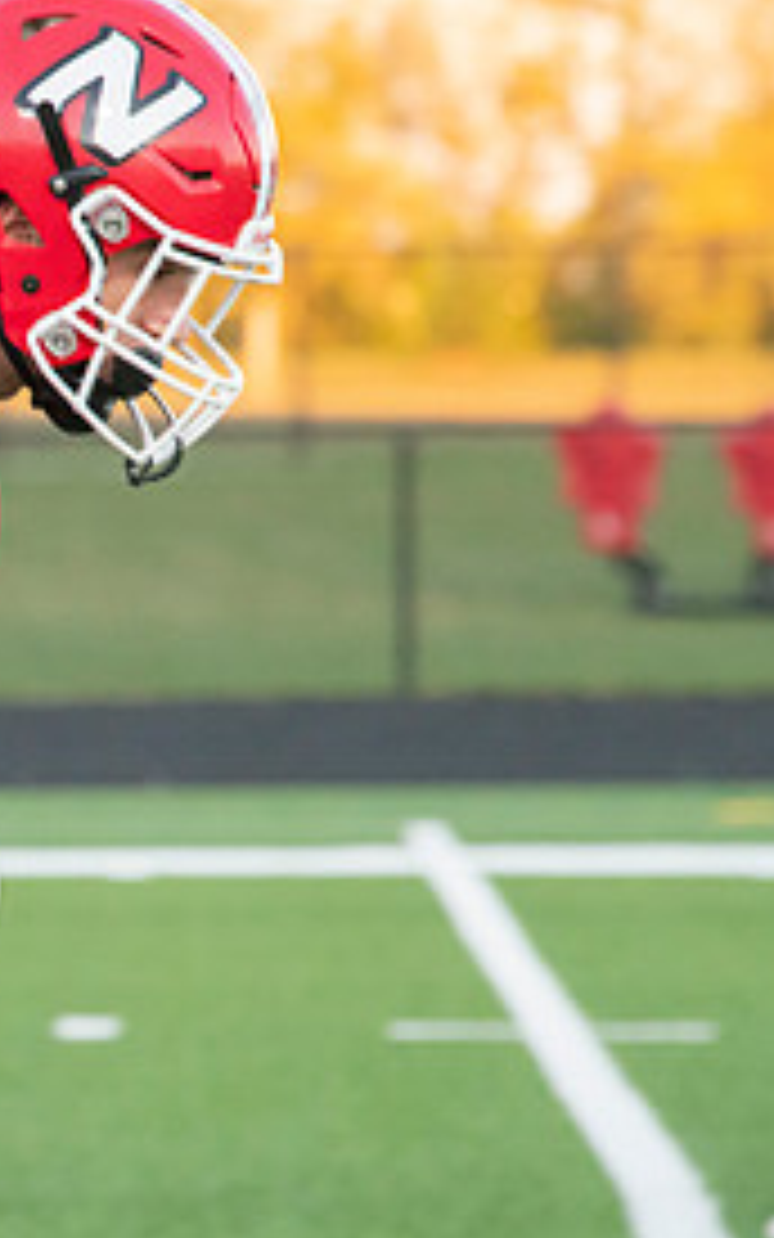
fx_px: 21724
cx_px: -387
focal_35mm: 644
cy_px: 646
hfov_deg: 2.0
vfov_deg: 3.3
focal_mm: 300
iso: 8000
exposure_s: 1/500
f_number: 9
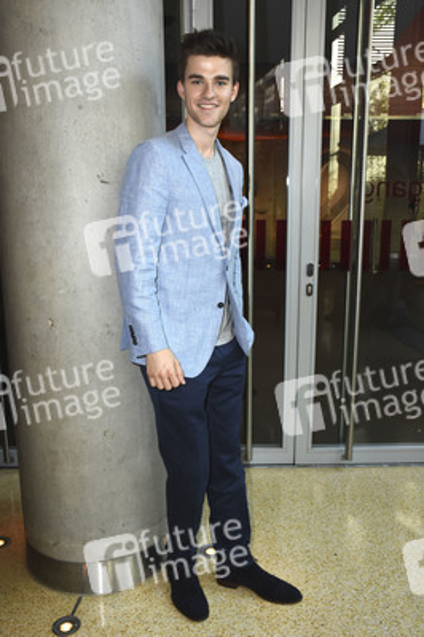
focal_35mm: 33
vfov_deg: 57.3
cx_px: 212
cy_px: 318
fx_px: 584
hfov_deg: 39.9
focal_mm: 22
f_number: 5.6
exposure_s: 1/125
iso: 800
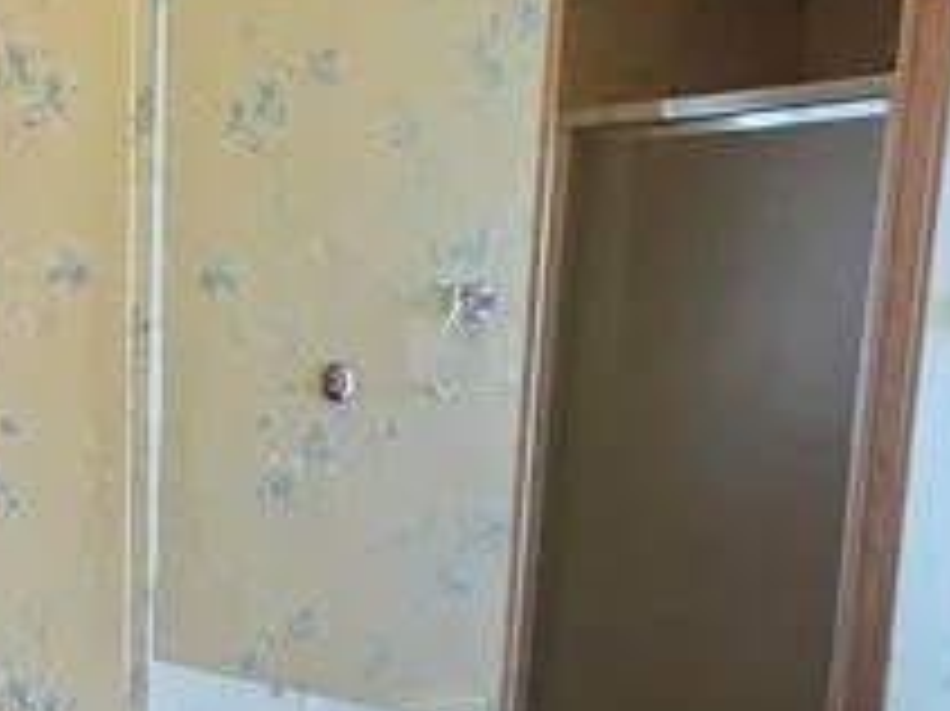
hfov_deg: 29.4
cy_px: 806
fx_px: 1728
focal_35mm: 63
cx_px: 77
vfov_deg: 21.9
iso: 160
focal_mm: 2.2
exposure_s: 1/120
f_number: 1.9
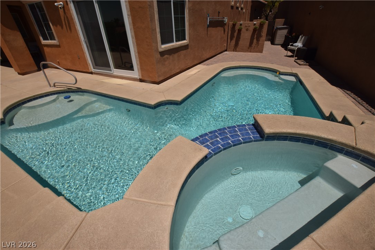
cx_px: 188
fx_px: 156
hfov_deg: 100.4
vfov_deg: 77.3
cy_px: 125
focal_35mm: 15
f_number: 16
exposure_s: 1/200
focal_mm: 10
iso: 100
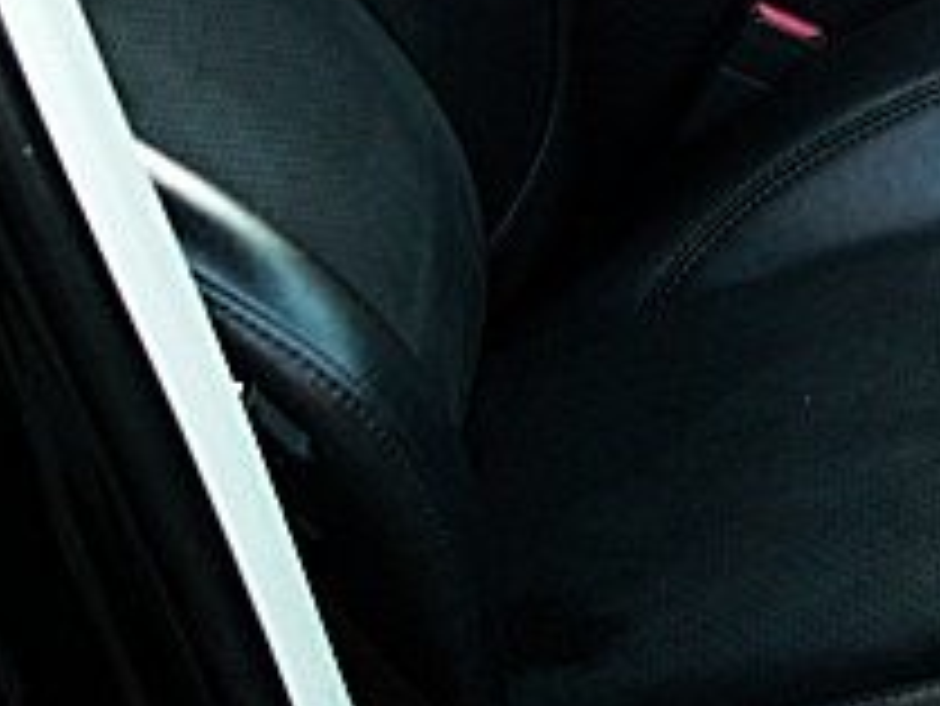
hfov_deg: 16.8
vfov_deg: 13.3
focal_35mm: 110
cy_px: 0
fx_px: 2989
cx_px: 1246
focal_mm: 6.3
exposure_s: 1/60
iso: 200
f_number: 2.8
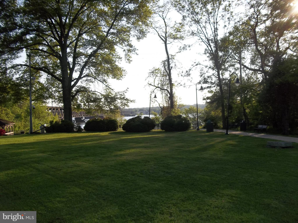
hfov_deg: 56.8
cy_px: 112
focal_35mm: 32
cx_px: 149
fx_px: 275
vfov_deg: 44.2
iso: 80
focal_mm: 5.7
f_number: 2.9
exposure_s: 1/800
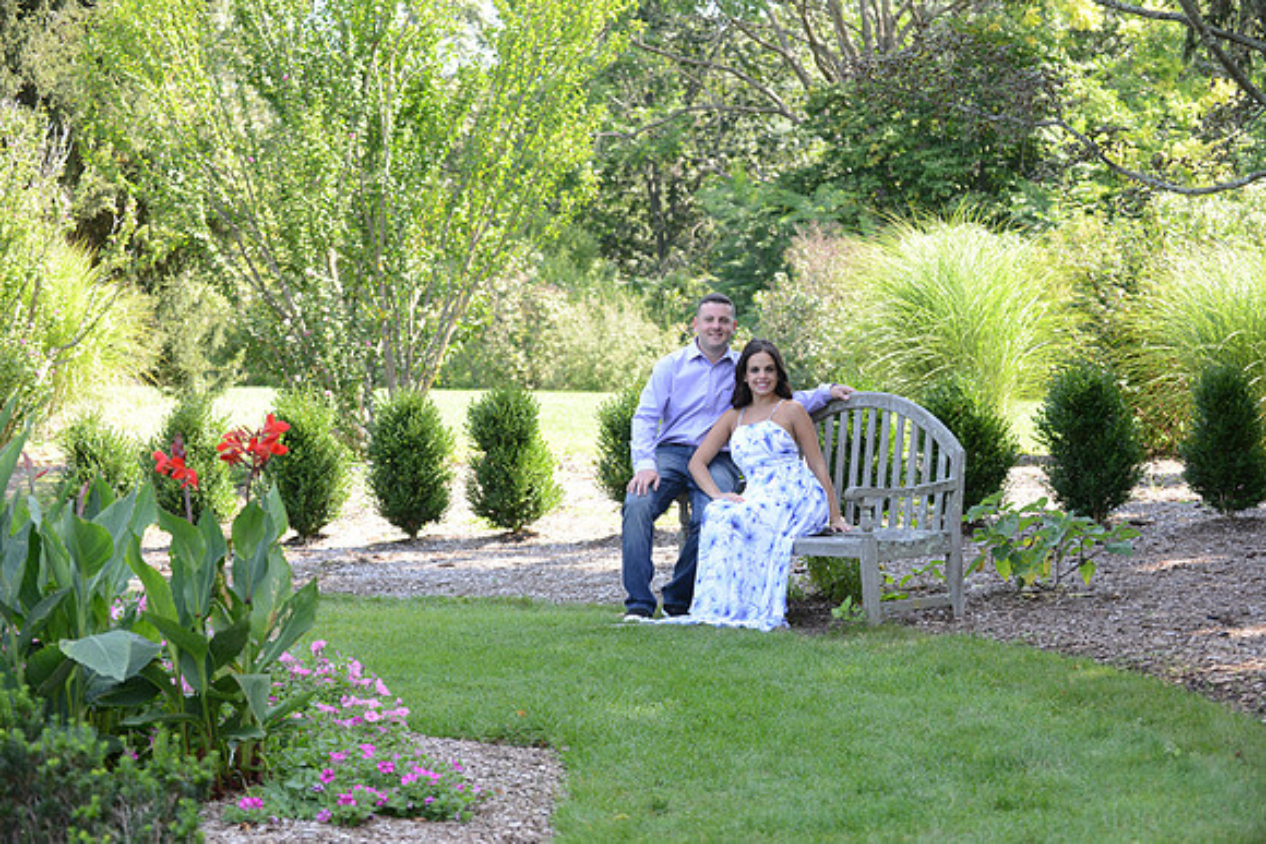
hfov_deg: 26.0
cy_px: 422
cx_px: 633
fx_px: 2744
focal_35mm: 78
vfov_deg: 17.5
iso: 400
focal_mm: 78
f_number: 5.6
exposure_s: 1/250
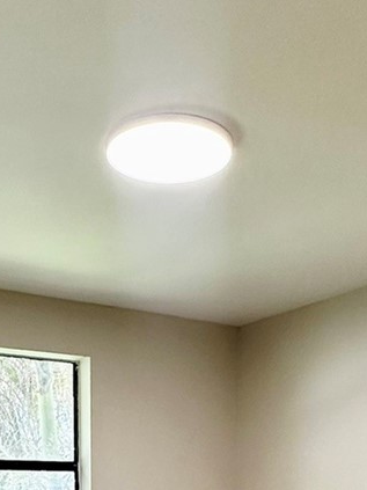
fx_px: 750
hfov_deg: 27.4
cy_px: 529
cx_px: 129
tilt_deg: -2.9
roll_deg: -0.9
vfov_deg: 32.2
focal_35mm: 53
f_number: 2.2
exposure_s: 1/120
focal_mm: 2.22
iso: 160
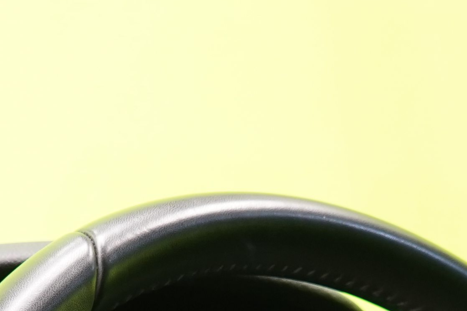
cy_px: 688
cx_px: 464
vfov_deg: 8.0
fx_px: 2088
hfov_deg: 12.6
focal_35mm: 161
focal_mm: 30
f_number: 5
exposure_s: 1/20
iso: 1250
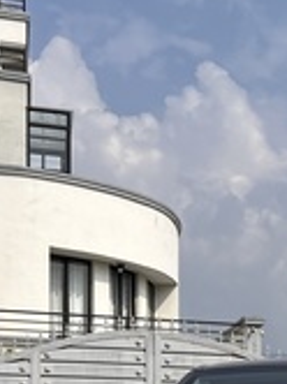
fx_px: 1042
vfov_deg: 19.4
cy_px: 488
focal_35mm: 94
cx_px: 354
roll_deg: -0.1
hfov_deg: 15.1
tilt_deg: +1.2
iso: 50
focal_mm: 5.7
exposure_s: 1/4444
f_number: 1.5
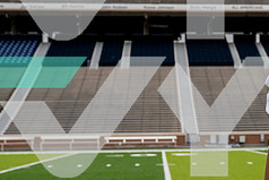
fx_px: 755
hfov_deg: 19.7
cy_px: 117
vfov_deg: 13.6
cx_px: 257
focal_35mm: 101
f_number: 5.6
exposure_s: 1/800
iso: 100
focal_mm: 41
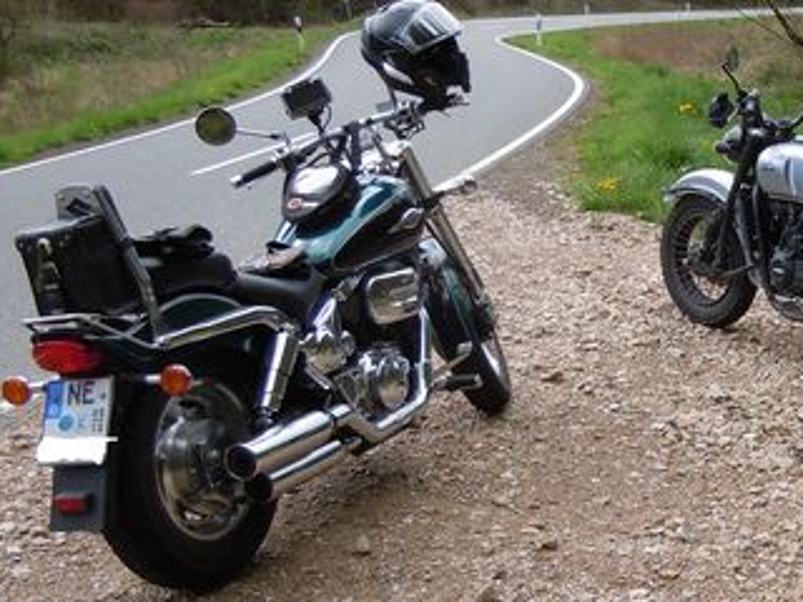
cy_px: 361
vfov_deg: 24.4
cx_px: 733
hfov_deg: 30.7
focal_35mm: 60
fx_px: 1392
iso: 100
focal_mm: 5.4
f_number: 3.5
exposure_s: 1/320
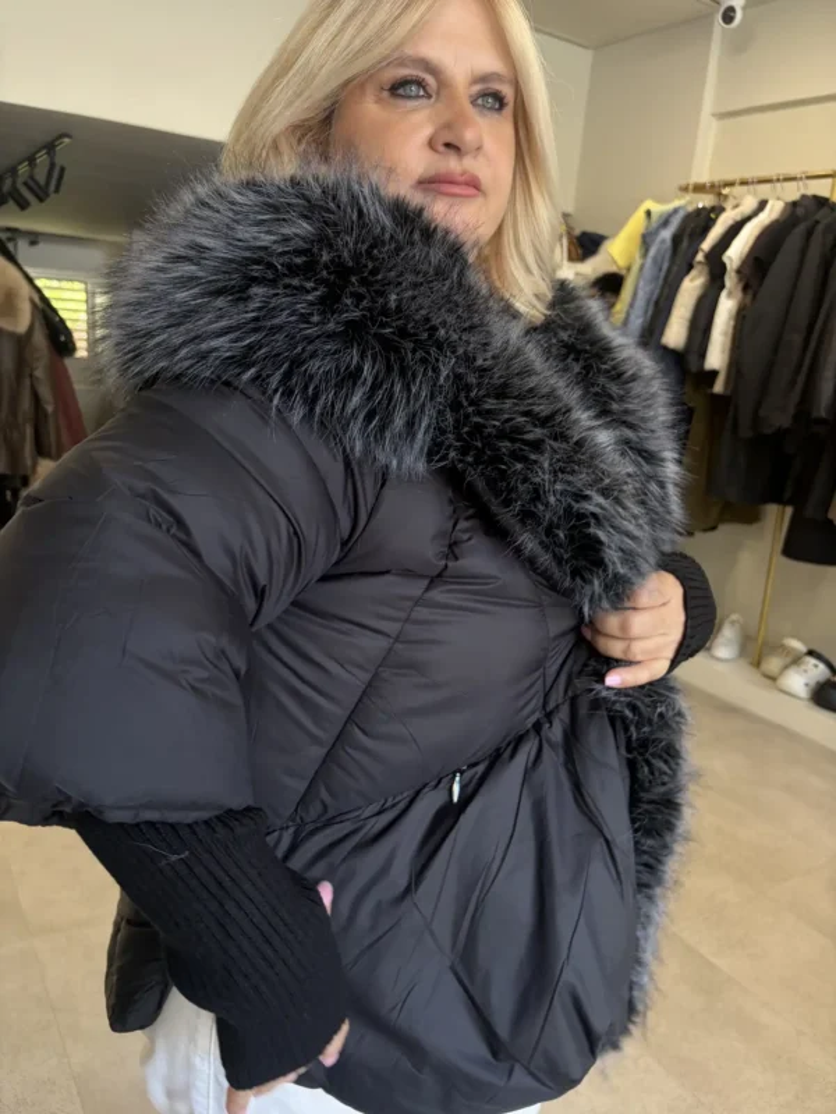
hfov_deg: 53.1
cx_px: 418
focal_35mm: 26
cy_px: 557
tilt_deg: -14.5
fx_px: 837
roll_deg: -4.3
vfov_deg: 67.3
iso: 125
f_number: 1.6
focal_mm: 5.96
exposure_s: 1/122
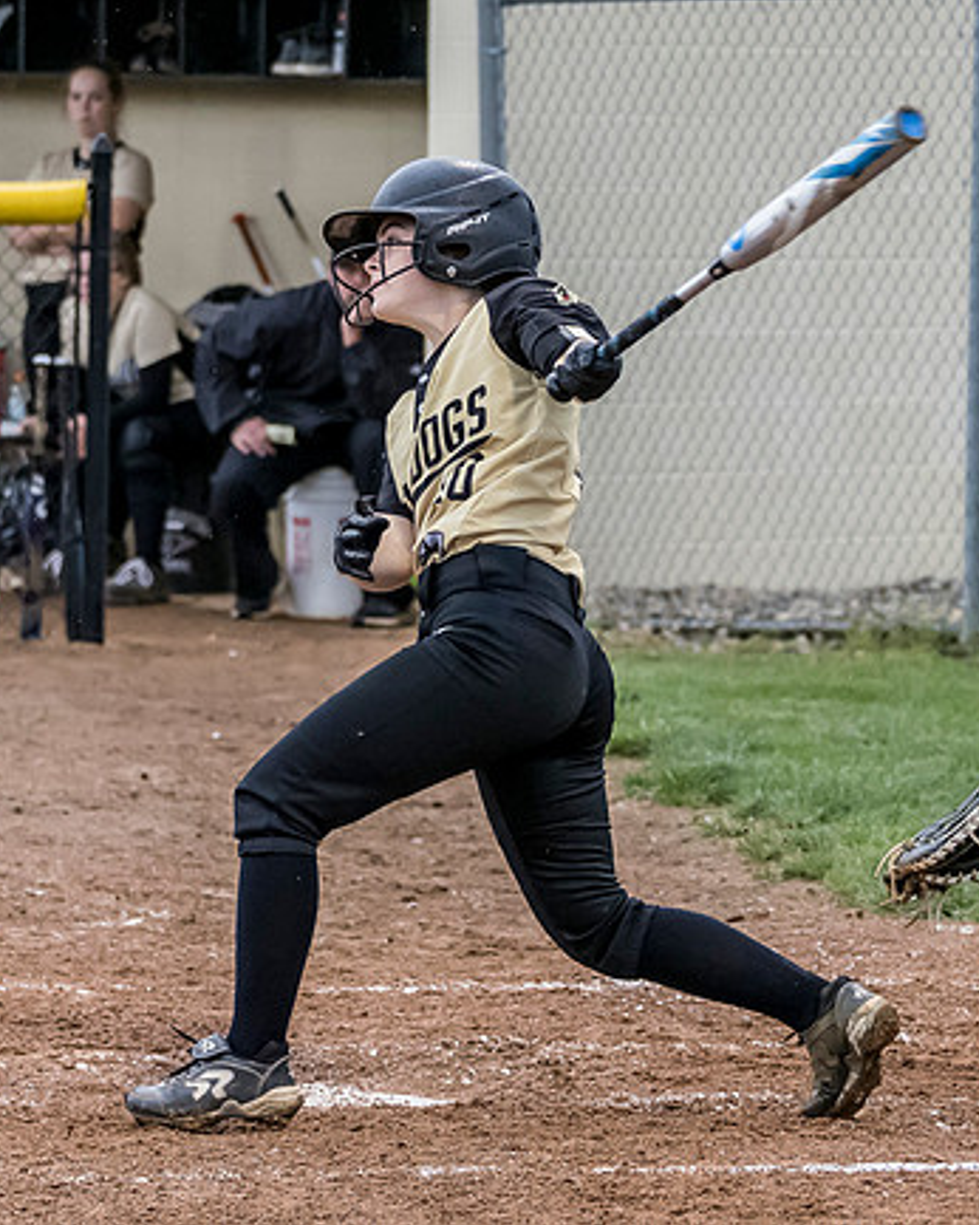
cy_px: 491
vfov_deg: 7.0
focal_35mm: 278
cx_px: 330
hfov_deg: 5.6
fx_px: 10076
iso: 2500
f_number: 3.5
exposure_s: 1/1000
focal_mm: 84
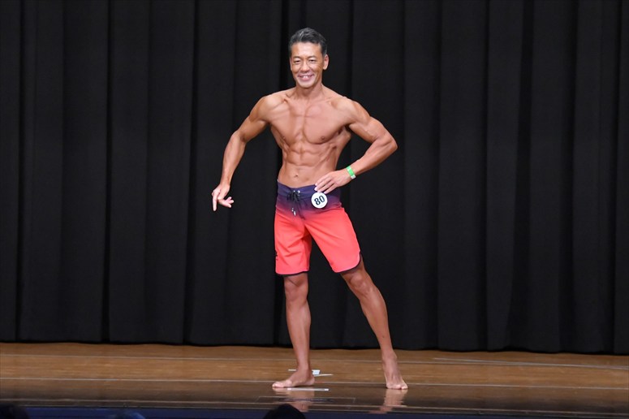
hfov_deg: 9.5
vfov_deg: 6.3
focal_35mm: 217
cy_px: 210
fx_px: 3790
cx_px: 314
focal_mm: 145
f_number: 5.6
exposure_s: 1/400
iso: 8000
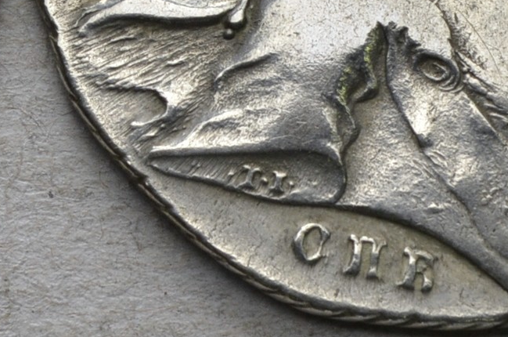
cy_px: -111
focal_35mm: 296
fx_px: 4169
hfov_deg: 7.0
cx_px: 51
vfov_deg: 4.6
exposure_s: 1/250
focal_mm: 52
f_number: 14
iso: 400
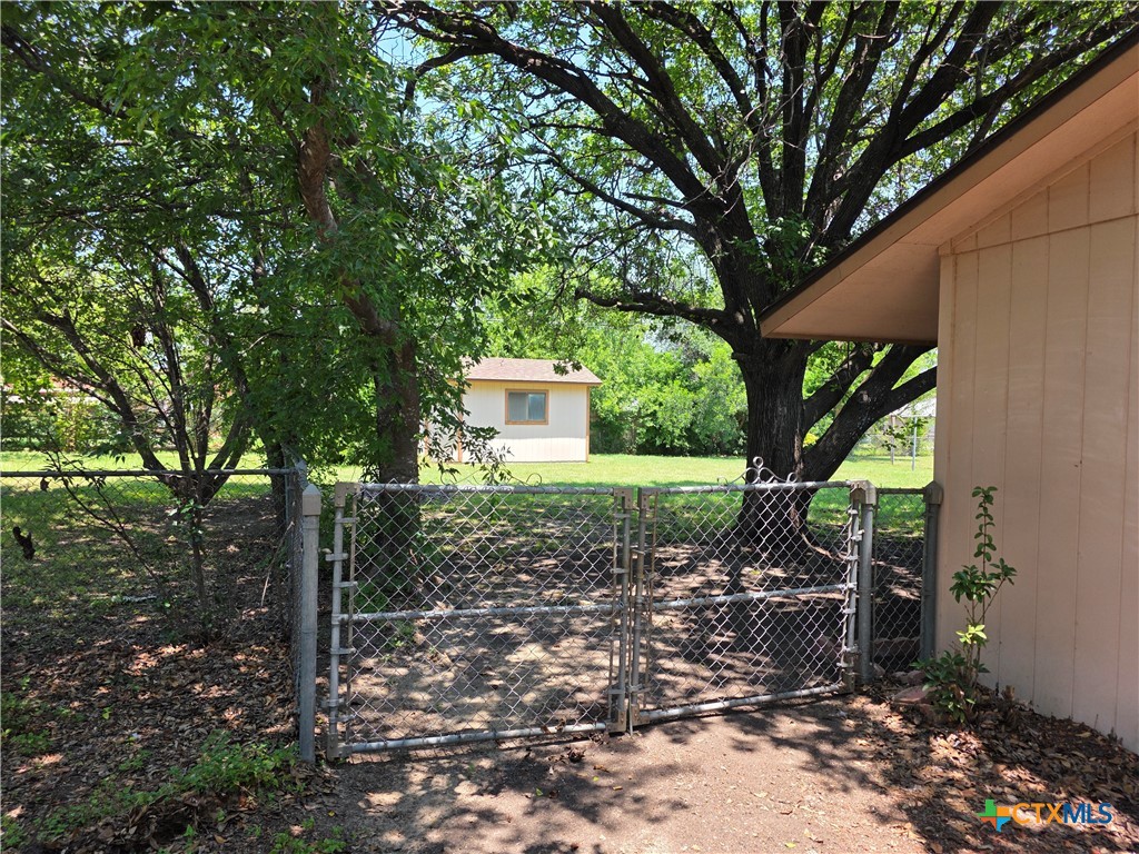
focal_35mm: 23
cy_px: 427
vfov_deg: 58.9
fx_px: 757
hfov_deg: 73.9
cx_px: 570
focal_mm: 6.3
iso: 32
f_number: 1.7
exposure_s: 1/359
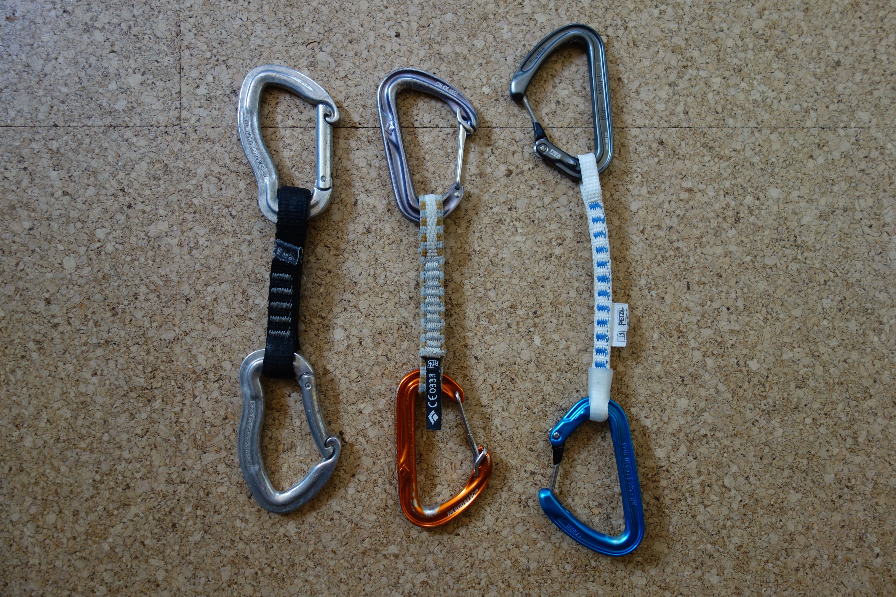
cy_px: 298
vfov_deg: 46.4
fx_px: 697
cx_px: 448
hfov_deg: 65.5
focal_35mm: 28
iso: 125
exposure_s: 1/100
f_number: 1.8
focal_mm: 10.4
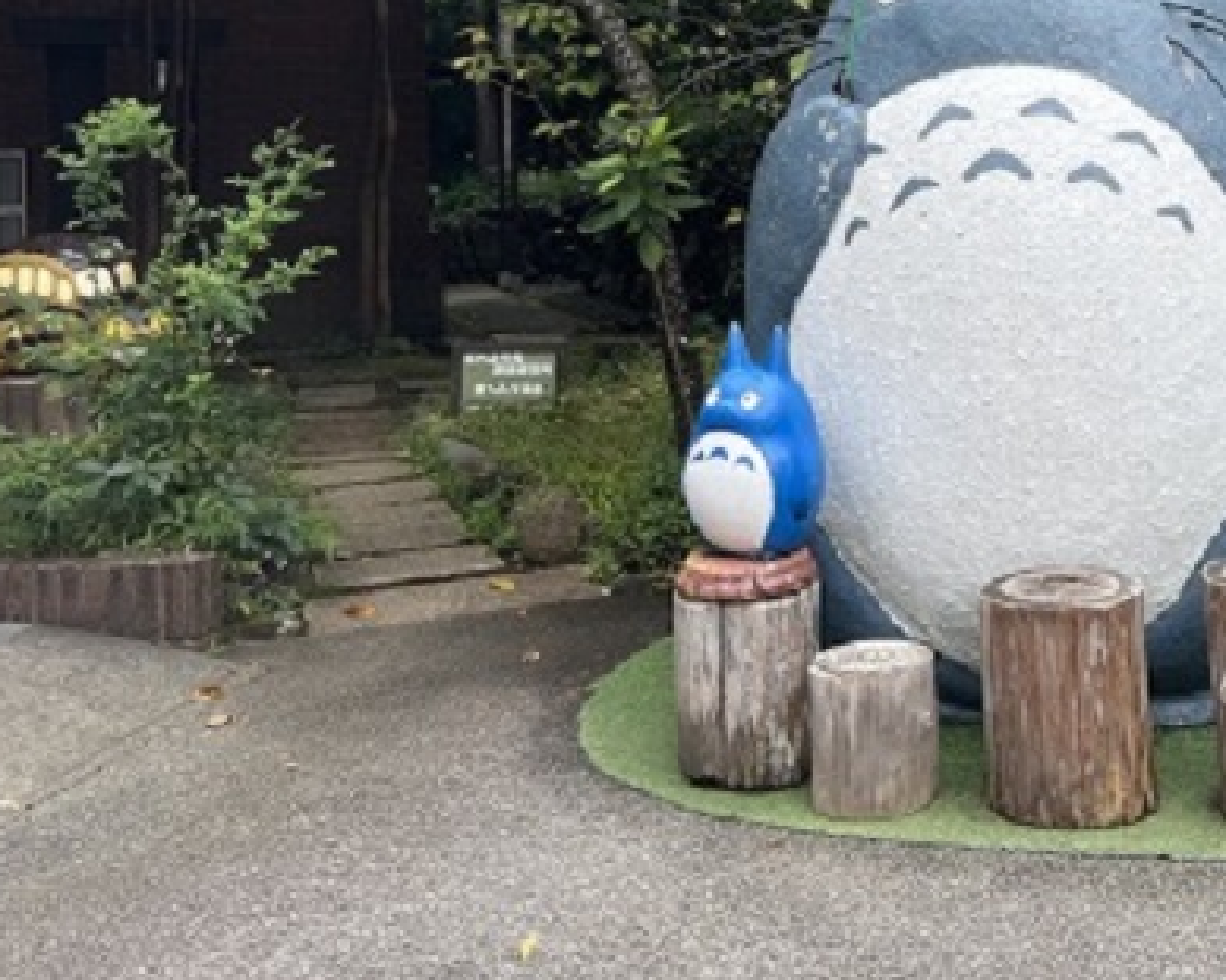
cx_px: 1005
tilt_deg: +0.4
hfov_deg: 37.9
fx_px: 1705
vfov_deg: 30.9
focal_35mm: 47
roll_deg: +2.0
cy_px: 139
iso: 50
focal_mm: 5.7
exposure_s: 1/687
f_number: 1.5
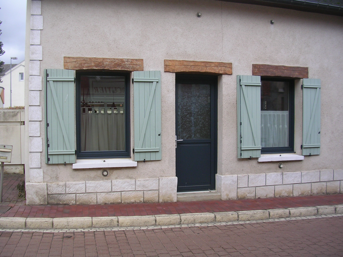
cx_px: 172
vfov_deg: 37.7
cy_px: 128
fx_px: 377
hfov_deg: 49.0
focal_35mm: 38
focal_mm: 5.8
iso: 50
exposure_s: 1/374
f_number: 2.8
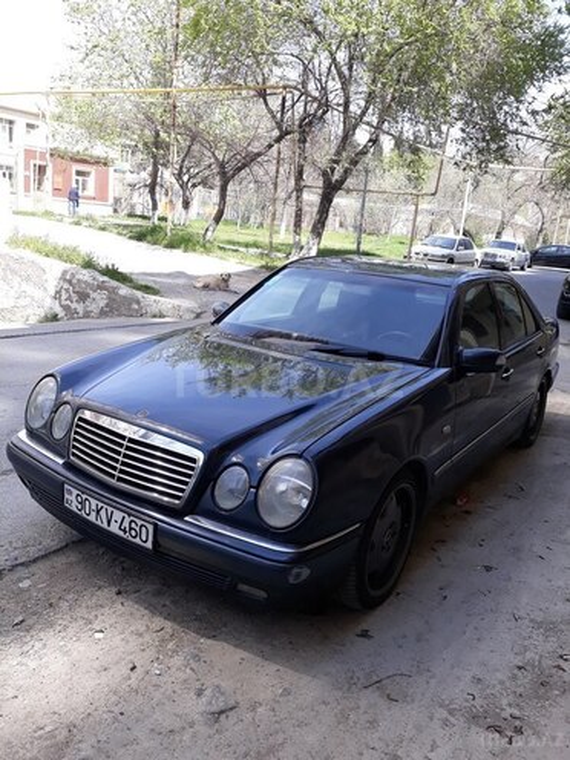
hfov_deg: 51.4
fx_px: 593
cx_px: 285
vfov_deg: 65.3
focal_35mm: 27
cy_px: 380
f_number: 1.7
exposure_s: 1/479
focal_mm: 3.71
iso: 40
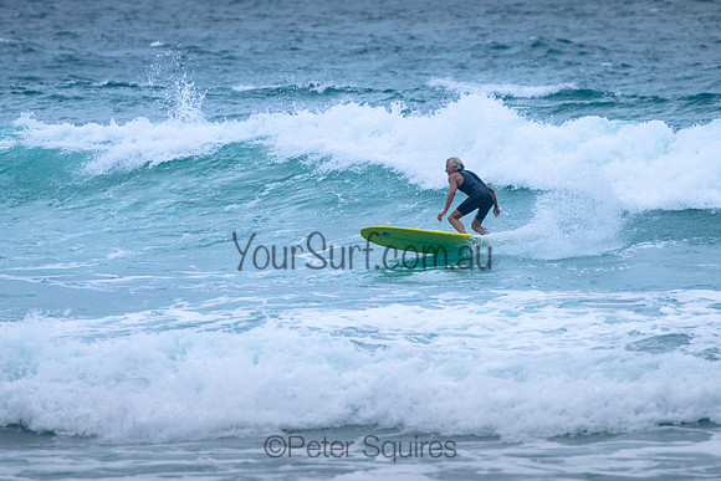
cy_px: 173
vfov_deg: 2.5
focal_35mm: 550
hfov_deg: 3.7
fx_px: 11020
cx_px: 390
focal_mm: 400
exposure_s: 1/2000
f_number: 5.6
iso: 500
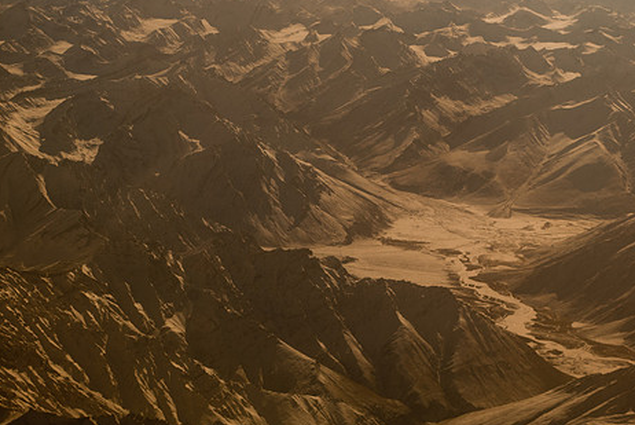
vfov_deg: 13.2
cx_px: 301
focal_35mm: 104
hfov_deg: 19.7
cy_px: 213
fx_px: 1830
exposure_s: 1/250
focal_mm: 55
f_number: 8
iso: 100
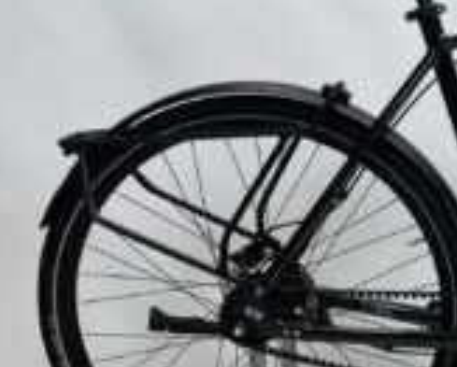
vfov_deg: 21.8
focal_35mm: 70
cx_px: 597
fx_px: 948
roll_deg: -0.1
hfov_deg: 23.8
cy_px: 126
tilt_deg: -6.6
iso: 50
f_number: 1.8
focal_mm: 4.25
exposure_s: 1/100
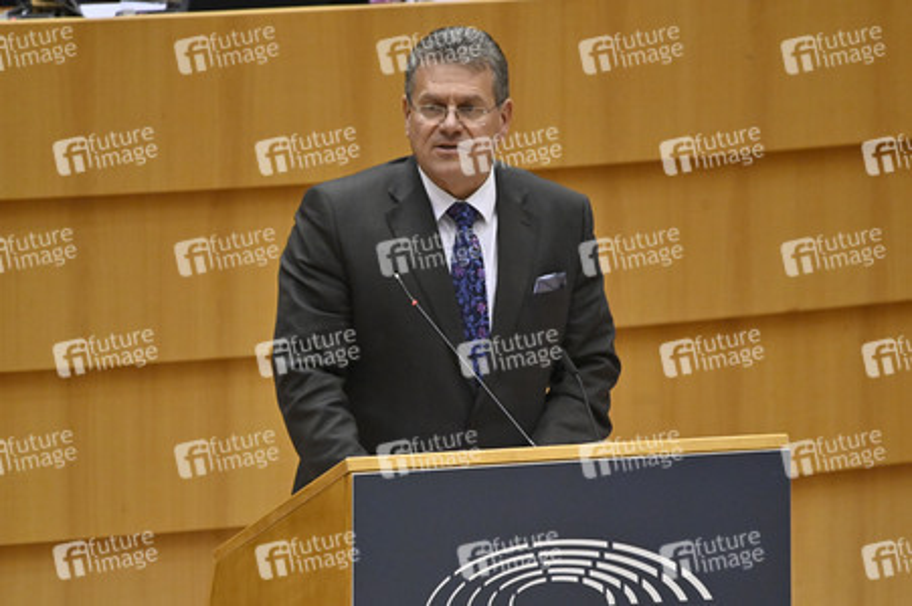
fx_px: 15188
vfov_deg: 2.3
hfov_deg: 3.4
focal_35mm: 600
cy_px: 303
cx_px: 456
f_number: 6.3
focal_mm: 600
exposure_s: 1/640
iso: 5000
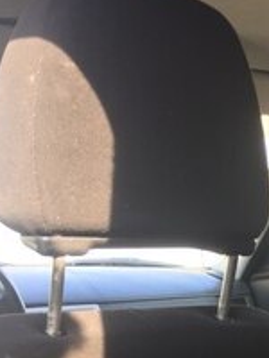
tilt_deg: -8.9
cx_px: 319
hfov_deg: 19.3
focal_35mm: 72
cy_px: 403
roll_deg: +5.3
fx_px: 746
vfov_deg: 25.0
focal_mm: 4.15
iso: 50
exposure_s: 1/100
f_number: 2.2
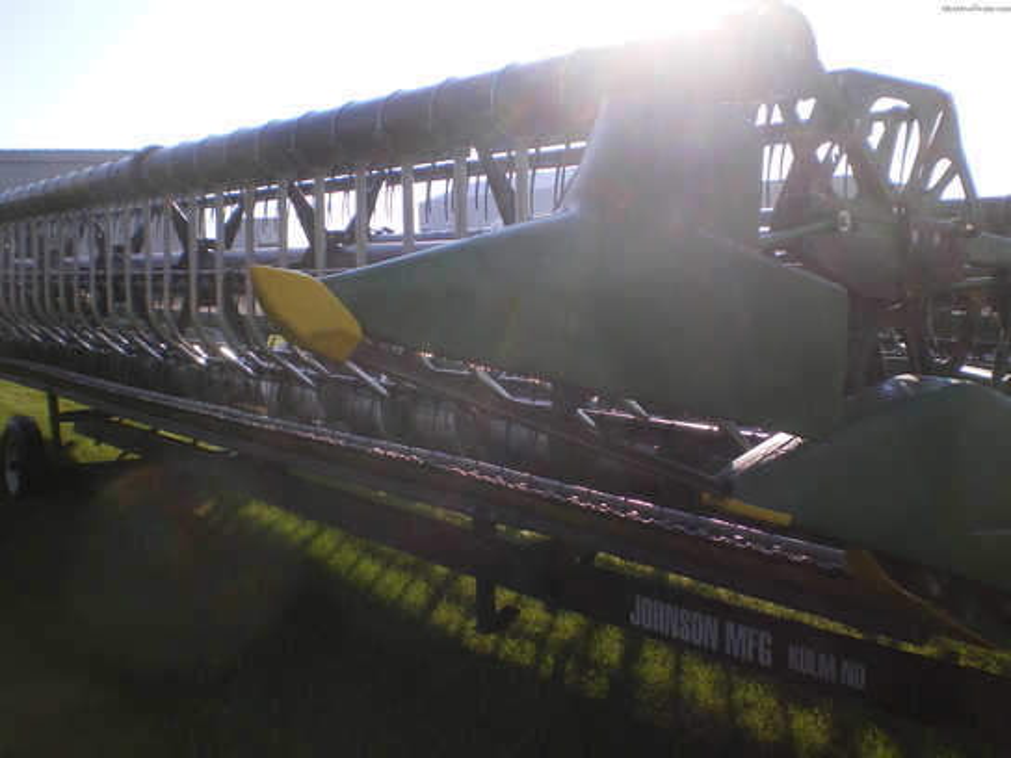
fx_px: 1110
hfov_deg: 49.0
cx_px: 506
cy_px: 379
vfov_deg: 37.7
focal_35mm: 38
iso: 64
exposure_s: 1/250
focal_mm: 6.3
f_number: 4.6
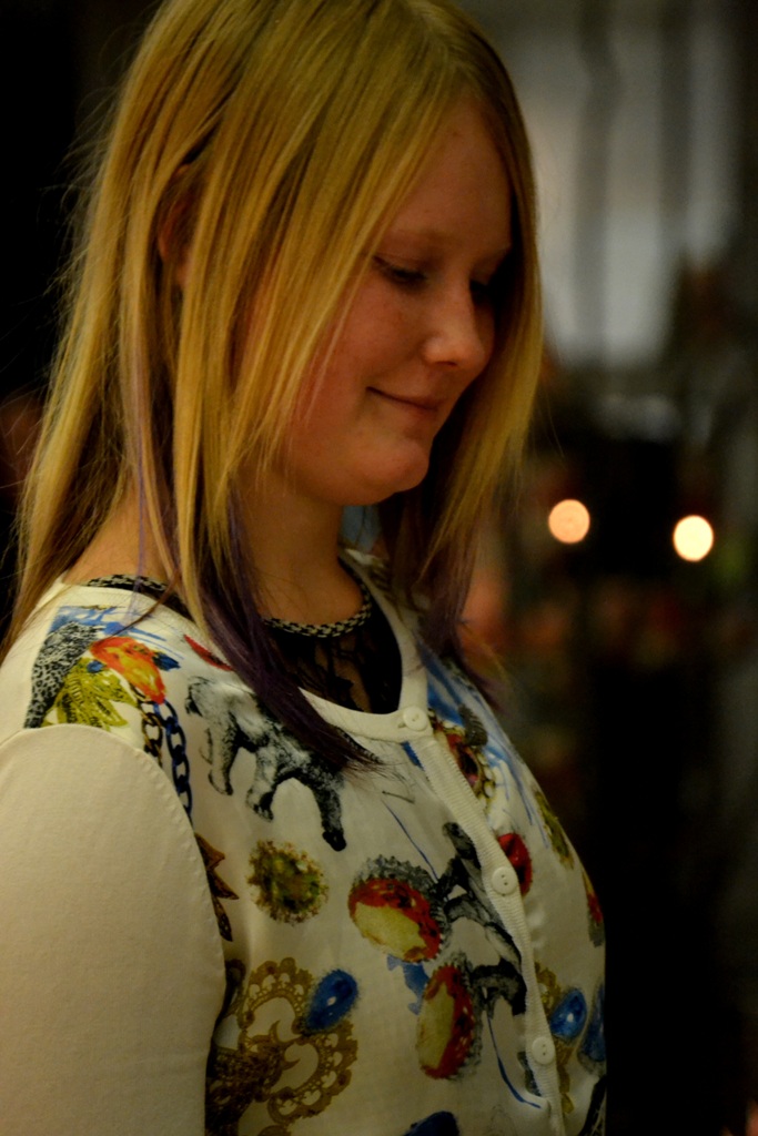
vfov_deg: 9.5
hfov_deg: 6.3
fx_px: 6867
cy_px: 568
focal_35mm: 218
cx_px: 379
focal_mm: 145
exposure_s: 1/125
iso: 3200
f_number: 5
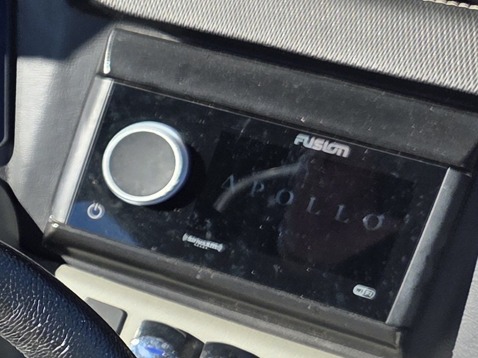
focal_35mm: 92
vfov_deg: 15.9
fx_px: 1270
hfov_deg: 18.5
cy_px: 315
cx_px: -271
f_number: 1.8
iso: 80
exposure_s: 1/2122
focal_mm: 5.4
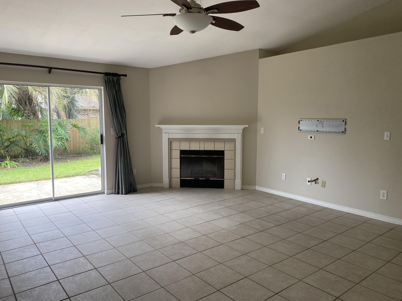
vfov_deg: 53.1
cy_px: 150
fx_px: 302
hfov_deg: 67.3
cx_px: 201
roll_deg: -0.2
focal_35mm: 26
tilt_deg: -6.7
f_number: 1.8
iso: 50
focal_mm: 4.25
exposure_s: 1/122
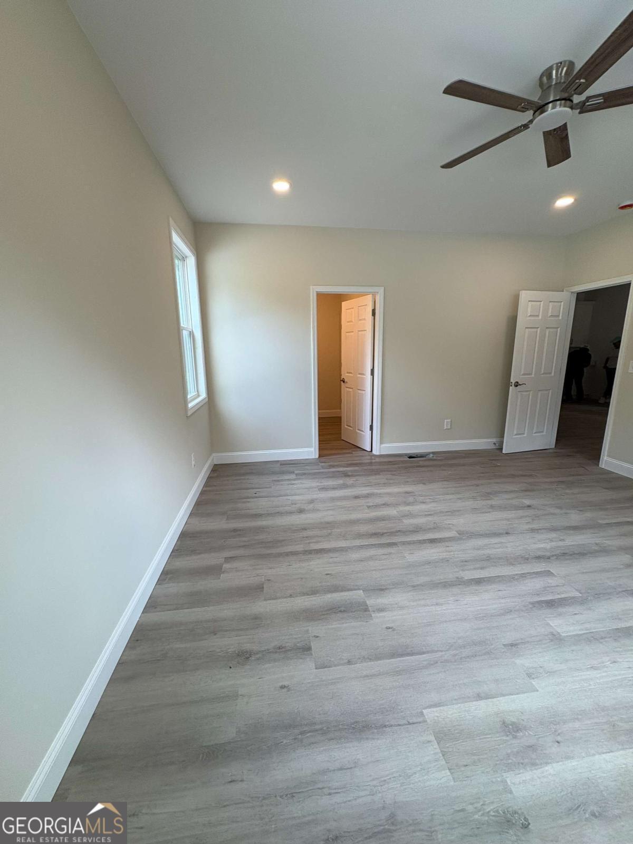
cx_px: 316
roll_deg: +0.3
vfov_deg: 102.1
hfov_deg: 85.7
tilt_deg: -10.9
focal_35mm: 14
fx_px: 341
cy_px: 422
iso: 80
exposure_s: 1/120
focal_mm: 2.22
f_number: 2.2
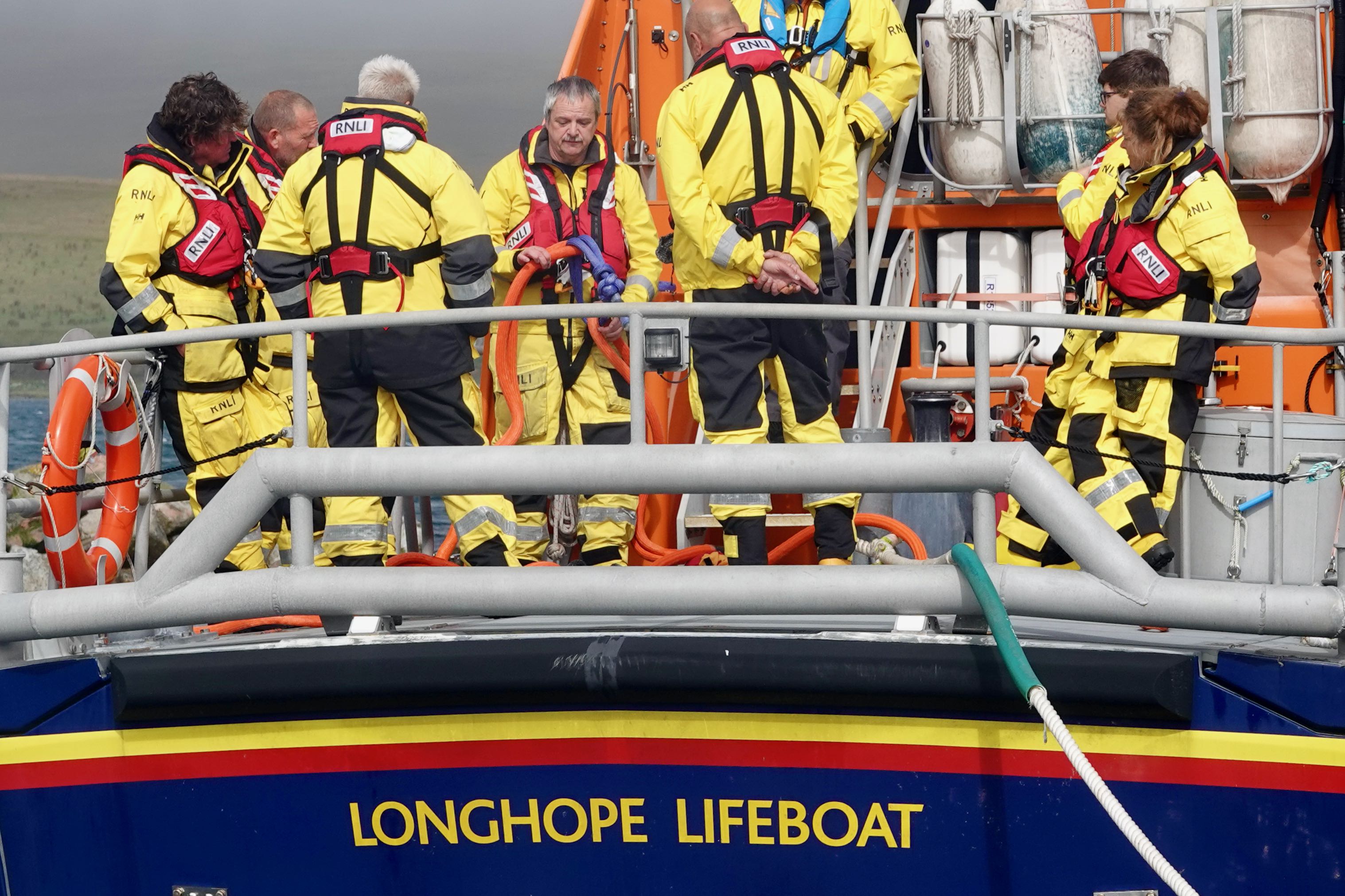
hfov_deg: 17.8
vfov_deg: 11.9
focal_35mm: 115
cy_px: 448
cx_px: 672
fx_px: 4296
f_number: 4.5
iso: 100
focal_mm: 42.08
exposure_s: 1/1000
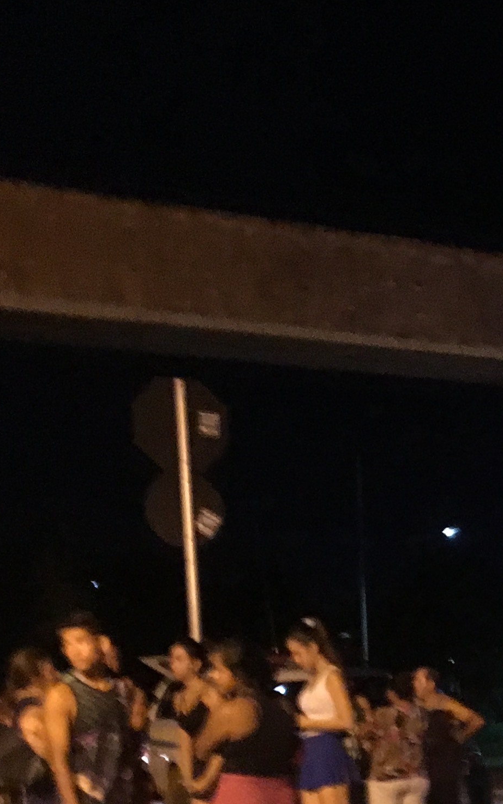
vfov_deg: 23.6
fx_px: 1843
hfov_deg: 14.1
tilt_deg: -7.6
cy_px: 813
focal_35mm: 84
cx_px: 850
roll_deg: +0.0
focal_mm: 4.15
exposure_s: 1/15
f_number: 2.2
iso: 400
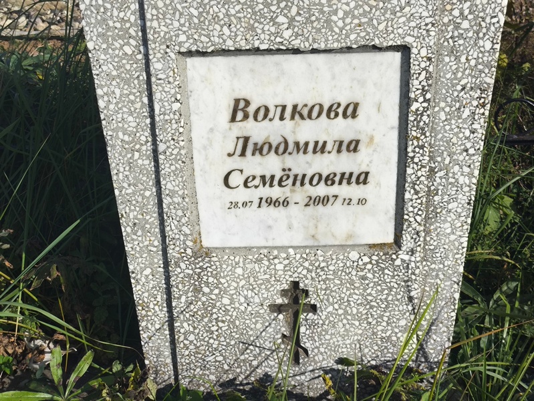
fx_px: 772
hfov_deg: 38.2
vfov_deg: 29.1
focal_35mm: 50
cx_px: 267
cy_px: 200
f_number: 1.7
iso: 50
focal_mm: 4.71
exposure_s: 1/1297
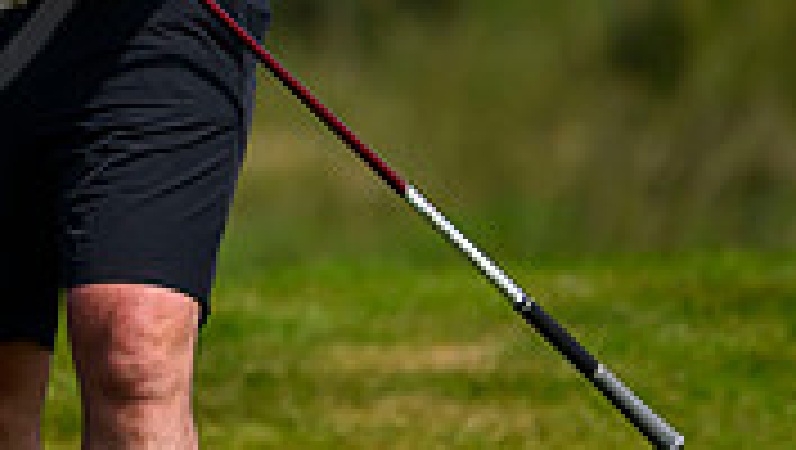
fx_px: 47371
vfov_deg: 0.5
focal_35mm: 2242
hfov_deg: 1.0
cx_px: -98
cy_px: -345
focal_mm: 560
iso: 500
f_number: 4.5
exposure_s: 1/4000
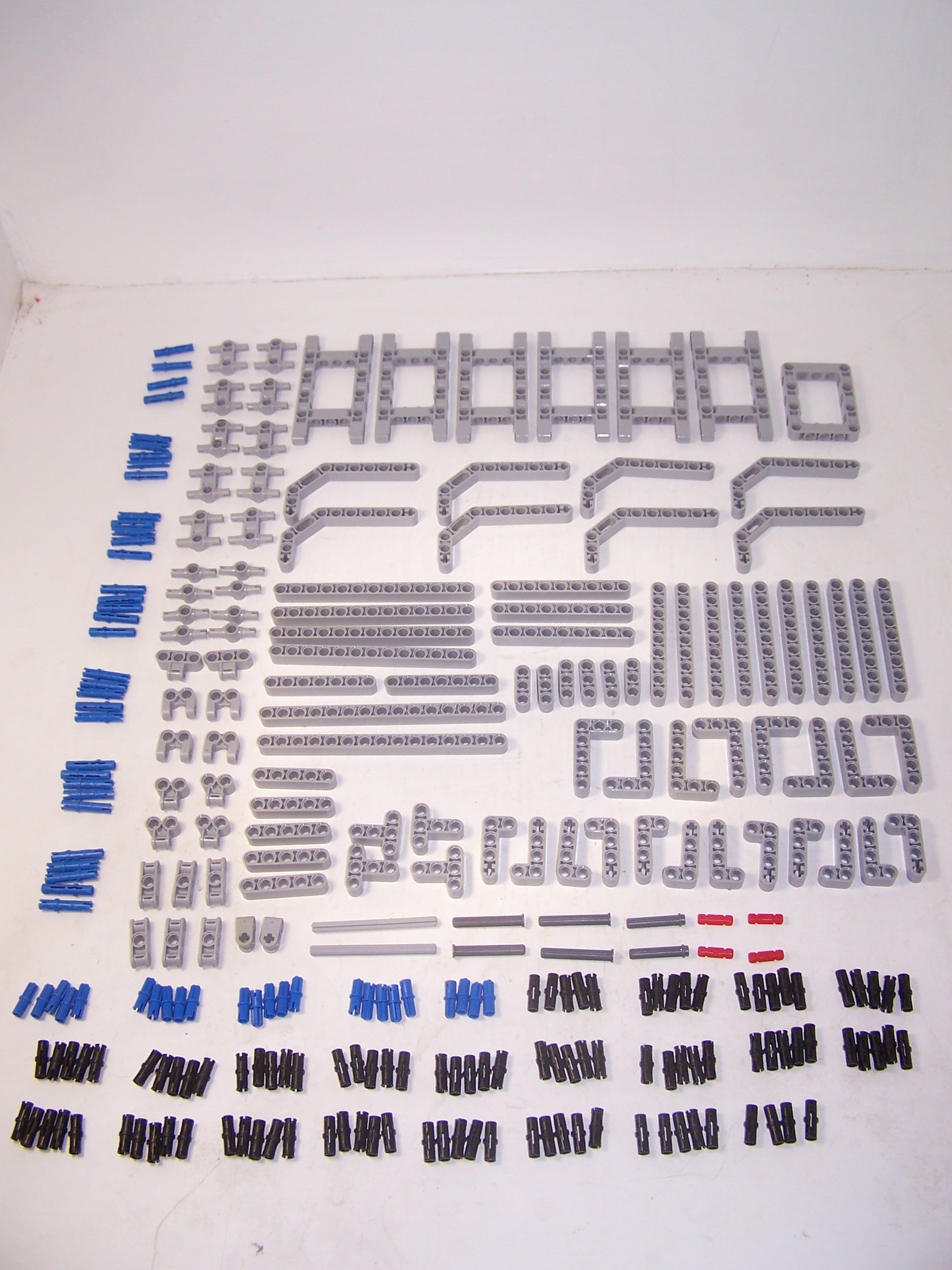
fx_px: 1393
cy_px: 635
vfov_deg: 49.0
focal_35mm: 38
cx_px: 476
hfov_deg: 37.7
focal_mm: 6.3
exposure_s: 1/60
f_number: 2.8
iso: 80
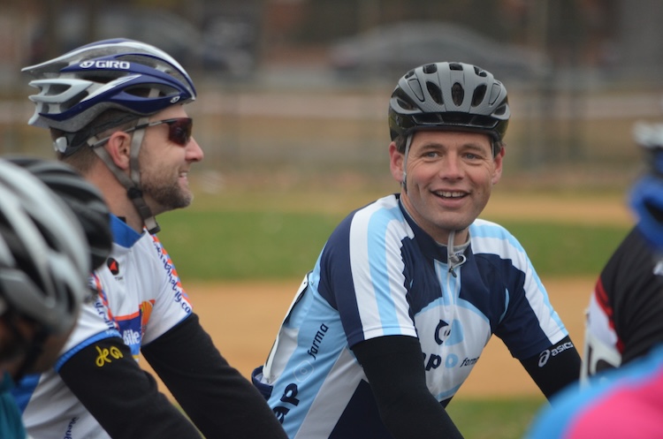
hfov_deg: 5.1
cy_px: 220
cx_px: 332
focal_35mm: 405
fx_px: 7444
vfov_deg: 3.4
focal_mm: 270
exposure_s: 1/500
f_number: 5.6
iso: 1000
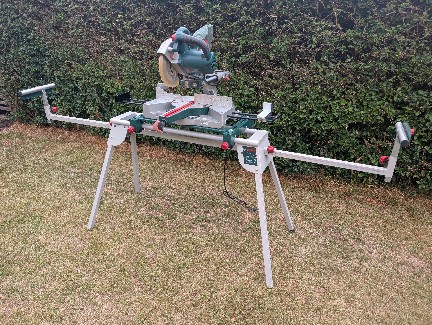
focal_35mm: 24
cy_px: 162
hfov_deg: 71.5
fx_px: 300
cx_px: 216
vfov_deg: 56.9
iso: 18
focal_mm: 6.9
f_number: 1.68
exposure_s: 1/250
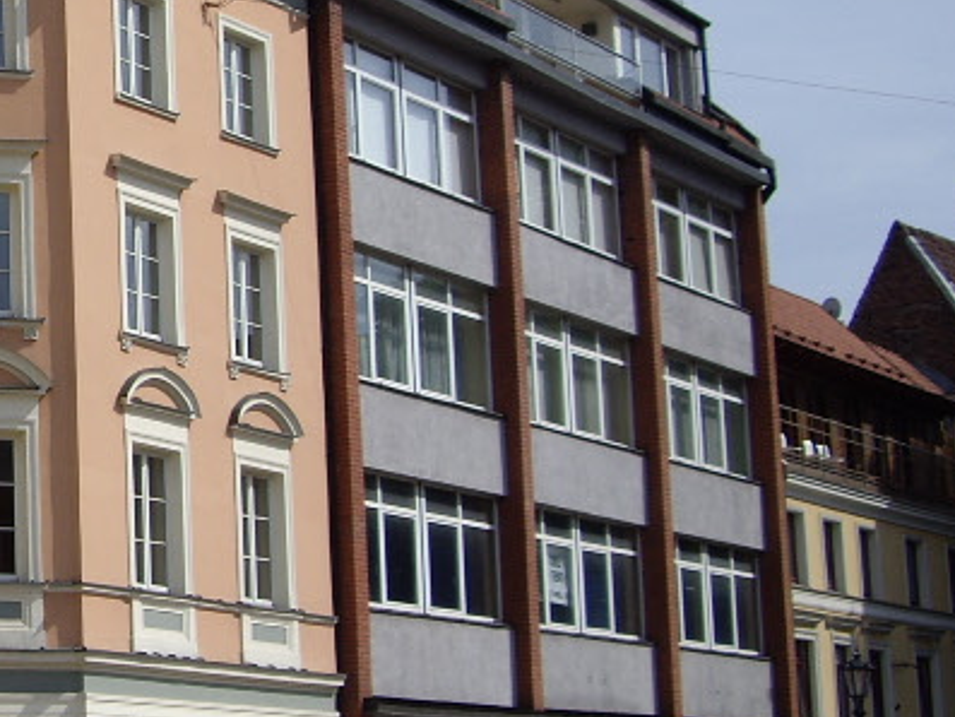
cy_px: 265
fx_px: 2704
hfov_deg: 18.9
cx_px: -202
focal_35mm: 98
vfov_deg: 15.1
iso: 50
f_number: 5.6
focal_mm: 7.9
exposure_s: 1/320
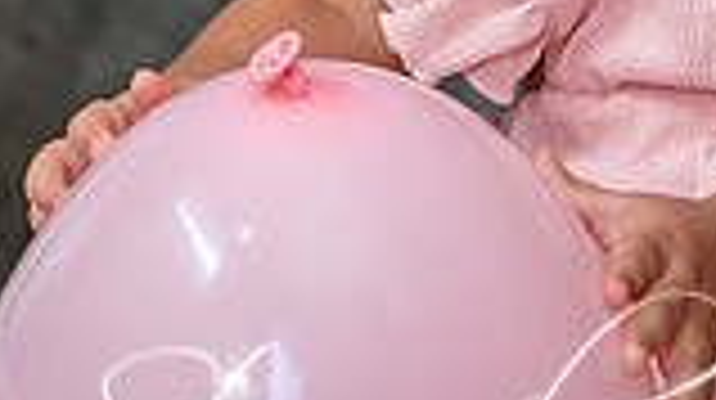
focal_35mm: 276
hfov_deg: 7.8
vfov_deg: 4.4
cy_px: -258
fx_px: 5234
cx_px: 289
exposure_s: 1/200
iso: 200
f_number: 4
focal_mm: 58
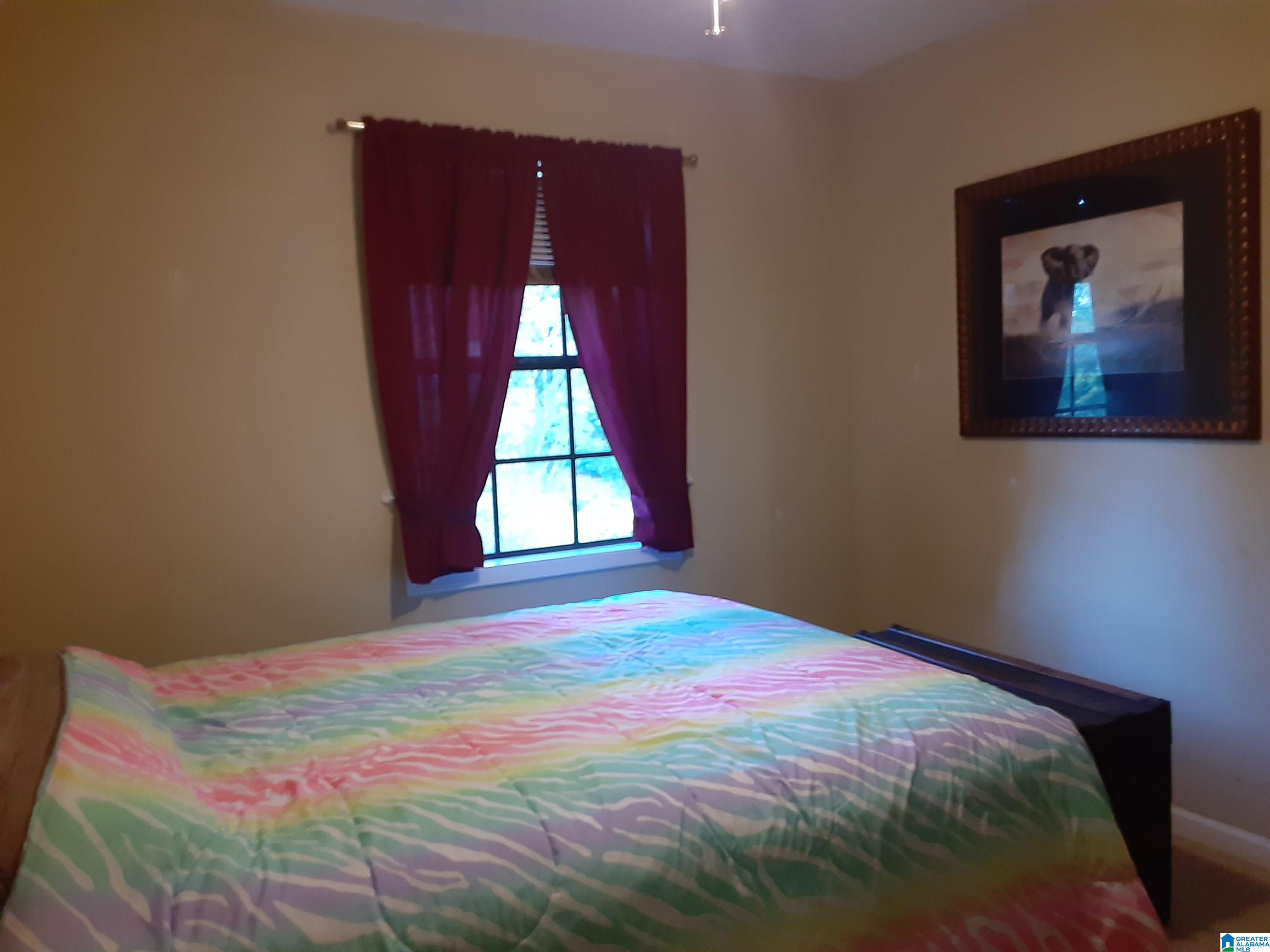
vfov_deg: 51.4
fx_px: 991
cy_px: 476
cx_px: 635
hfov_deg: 65.3
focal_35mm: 27
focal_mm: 2.91
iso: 200
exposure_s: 1/24
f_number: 1.9
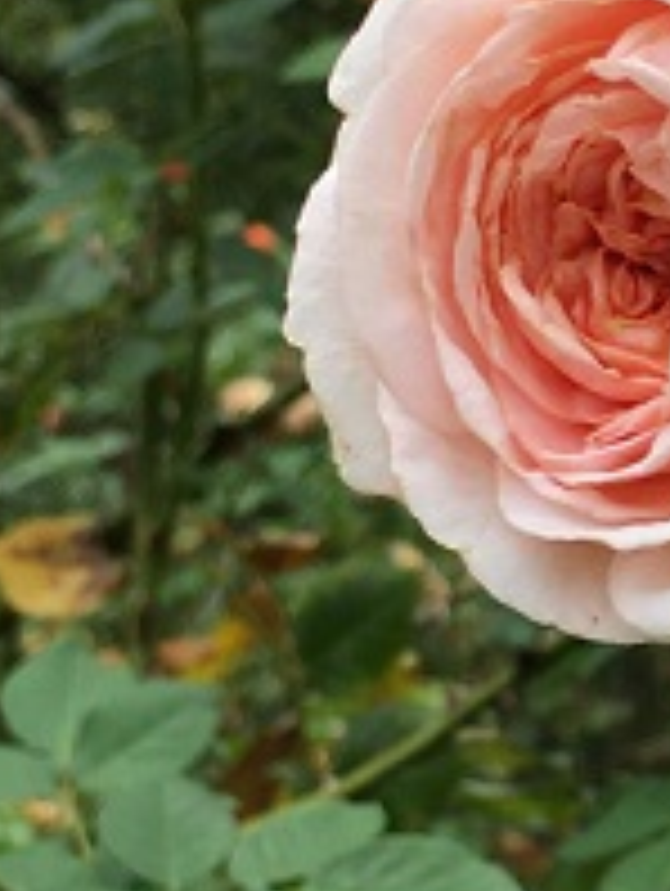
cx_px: 940
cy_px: 470
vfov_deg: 15.9
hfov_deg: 11.6
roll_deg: -0.4
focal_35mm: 124
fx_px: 3193
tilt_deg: +0.8
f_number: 2.2
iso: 25
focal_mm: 4.15
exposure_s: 1/370
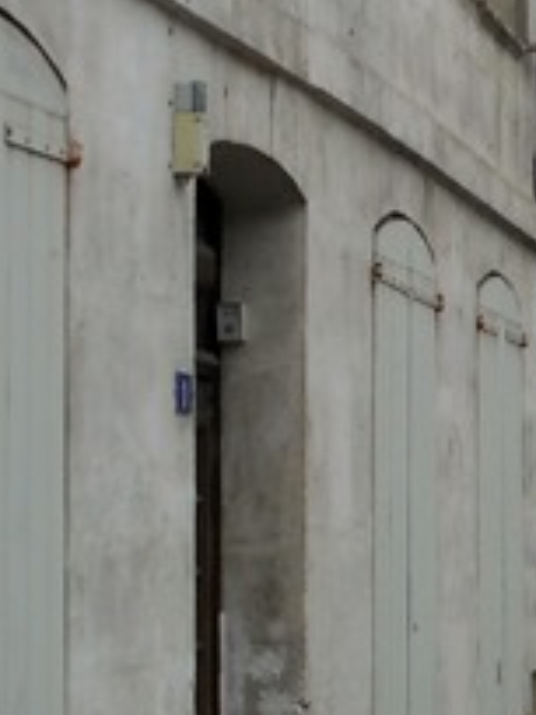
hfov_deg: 8.5
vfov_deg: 11.9
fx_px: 3427
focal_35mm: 166
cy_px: 224
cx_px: 1093
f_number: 4.7
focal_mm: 7.9
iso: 80
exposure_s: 1/320
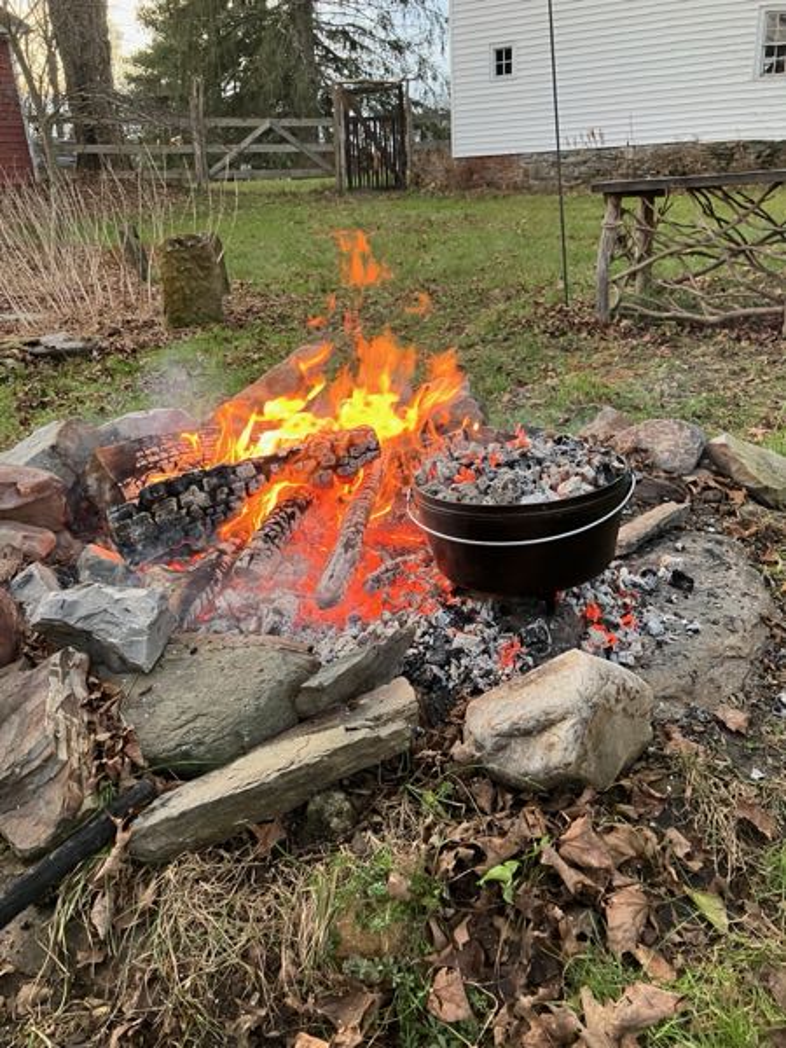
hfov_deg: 49.7
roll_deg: +1.4
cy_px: 524
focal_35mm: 28
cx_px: 393
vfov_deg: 63.4
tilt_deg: -20.6
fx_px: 848
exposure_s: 1/60
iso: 100
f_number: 1.8
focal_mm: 3.99
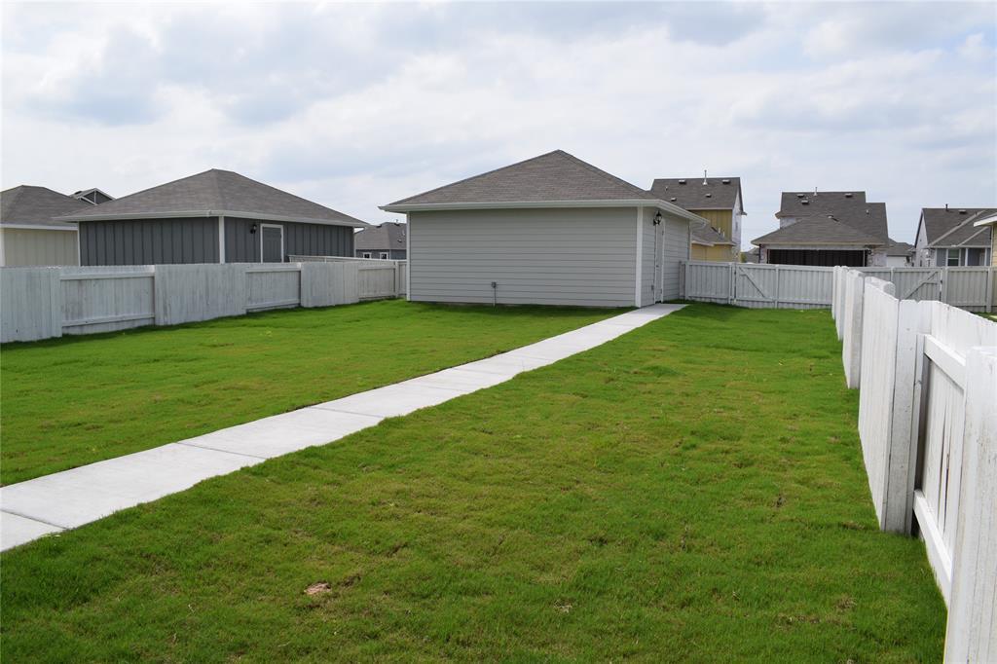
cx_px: 498
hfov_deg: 67.4
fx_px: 747
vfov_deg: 47.9
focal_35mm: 27
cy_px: 332
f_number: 10
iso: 200
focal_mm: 18
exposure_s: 1/500
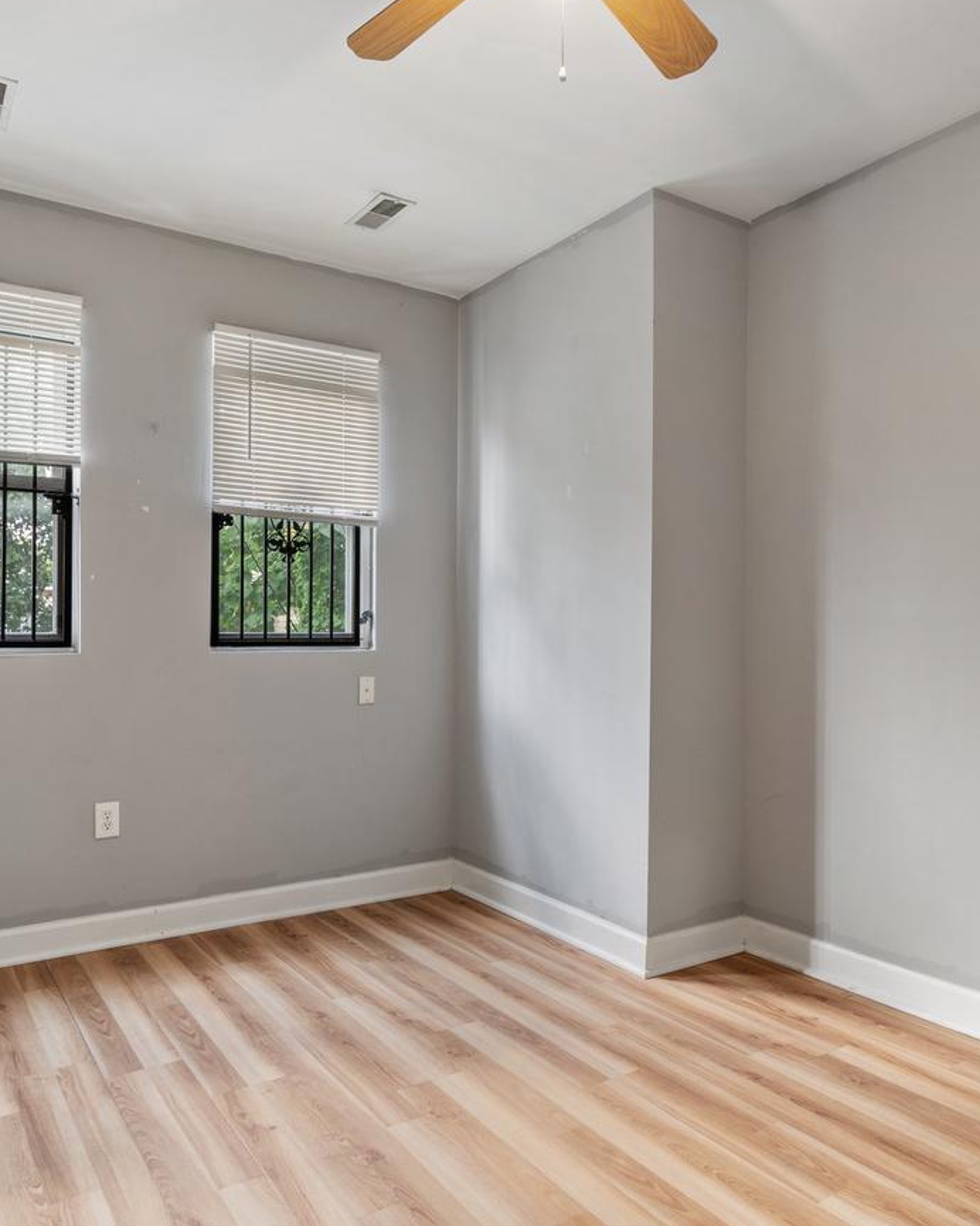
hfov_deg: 56.7
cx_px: 523
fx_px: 906
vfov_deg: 68.1
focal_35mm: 25
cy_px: 621
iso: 250
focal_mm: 16
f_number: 9
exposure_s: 2.5
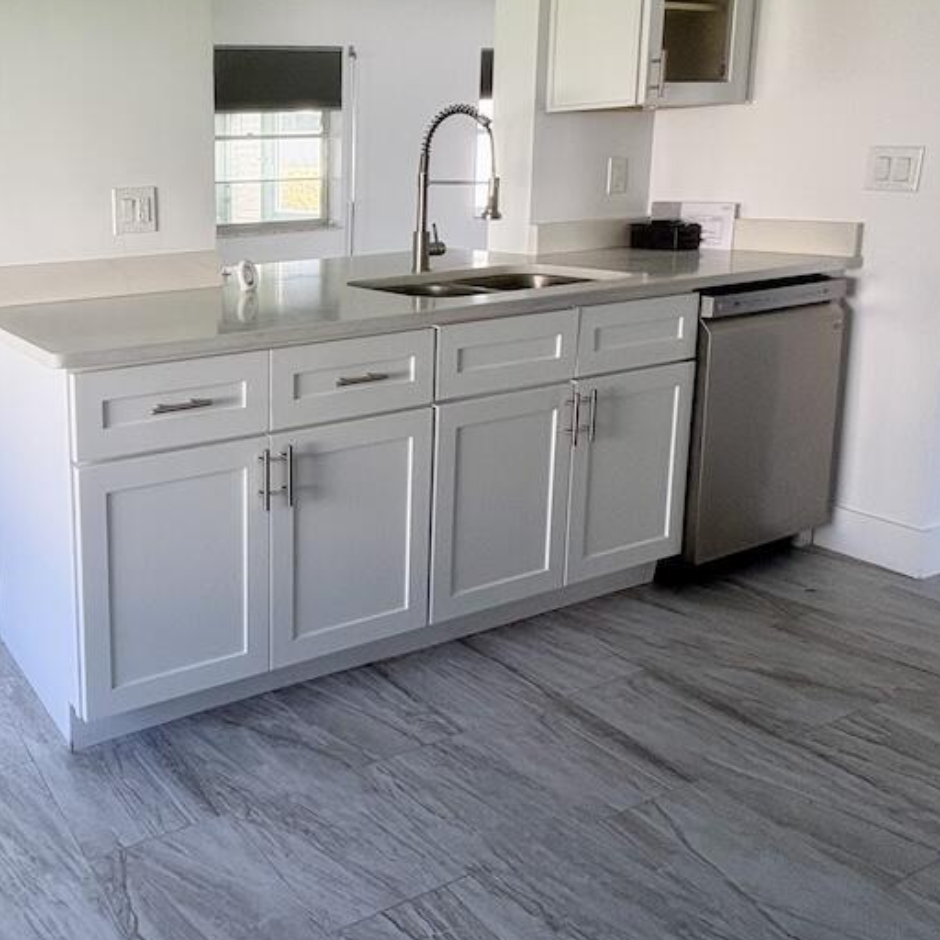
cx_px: 68
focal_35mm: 29
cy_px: 308
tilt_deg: -8.9
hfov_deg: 48.7
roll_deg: +2.0
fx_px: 891
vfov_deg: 54.4
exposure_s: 1/99
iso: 64
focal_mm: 2.22
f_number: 2.2
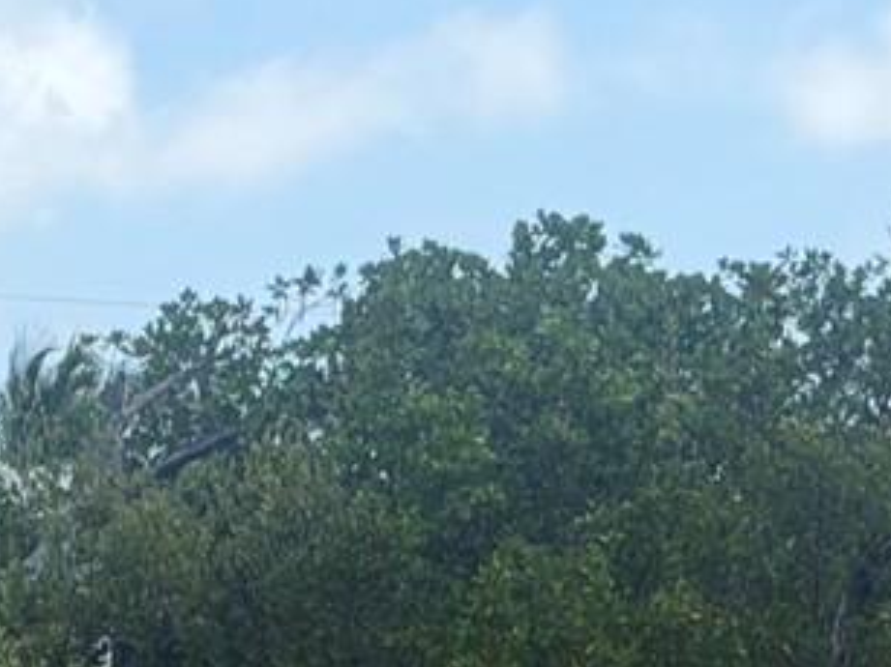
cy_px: 928
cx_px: -668
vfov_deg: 5.9
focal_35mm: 250
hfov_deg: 7.7
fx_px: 6432
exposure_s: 1/3378
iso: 64
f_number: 1.78
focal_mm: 6.76
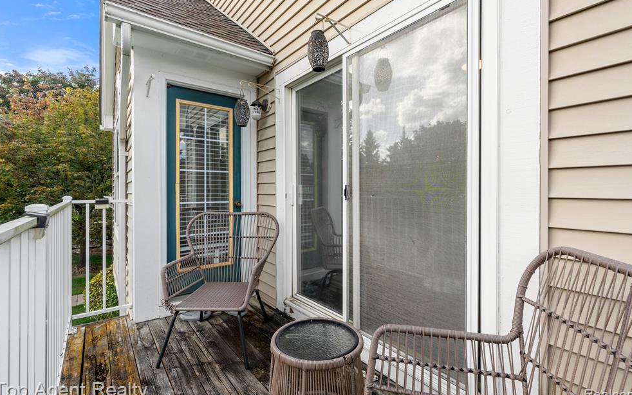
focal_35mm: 17
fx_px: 293
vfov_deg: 68.0
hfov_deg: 94.4
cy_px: 185
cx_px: 320
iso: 200
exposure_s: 1/80
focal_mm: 16
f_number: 9
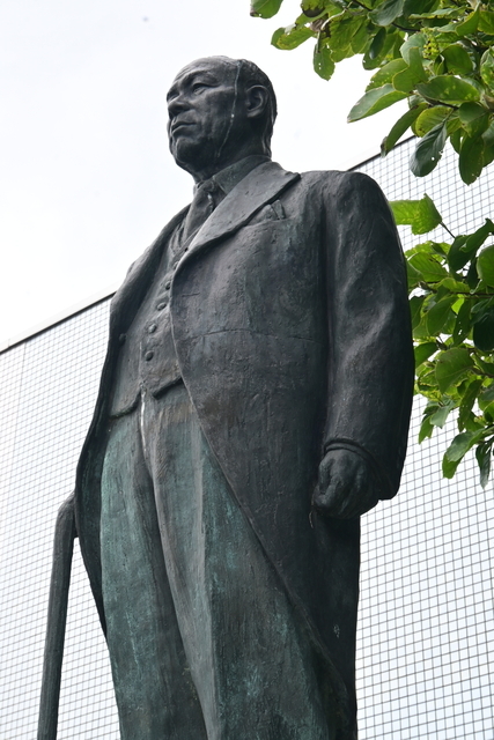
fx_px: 1543
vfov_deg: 27.0
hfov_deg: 18.2
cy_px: 370
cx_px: 247
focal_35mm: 75
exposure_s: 1/50
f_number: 13
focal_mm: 50
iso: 200
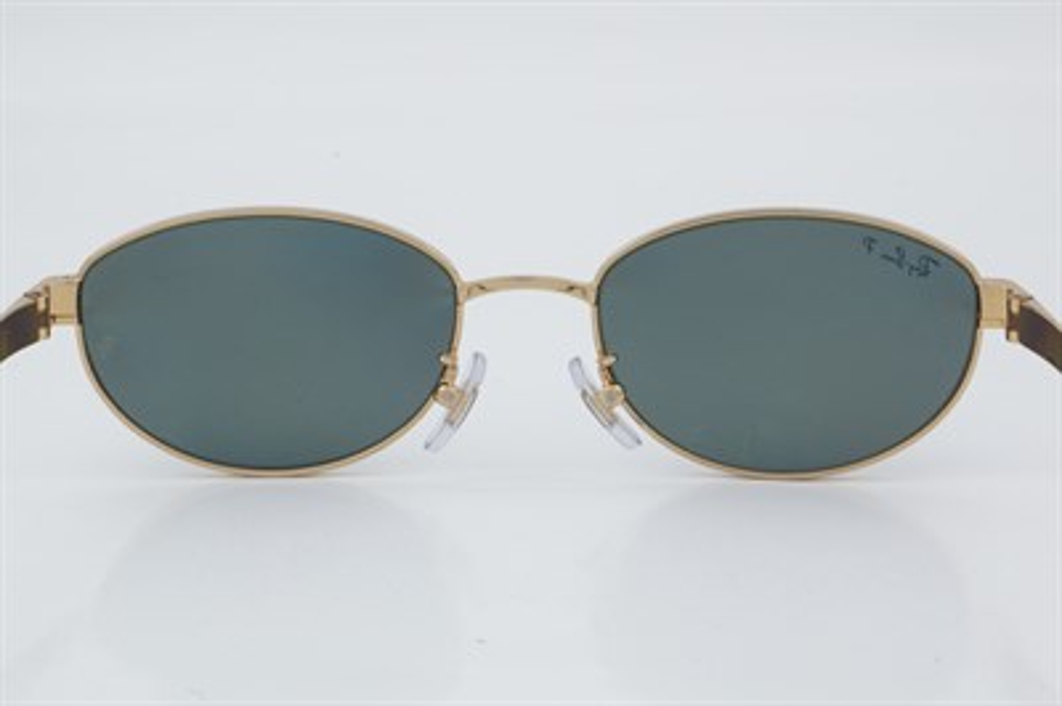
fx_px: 2432
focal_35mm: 82
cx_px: 531
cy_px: 353
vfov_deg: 16.5
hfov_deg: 24.6
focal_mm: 55
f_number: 29
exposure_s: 1/4
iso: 100
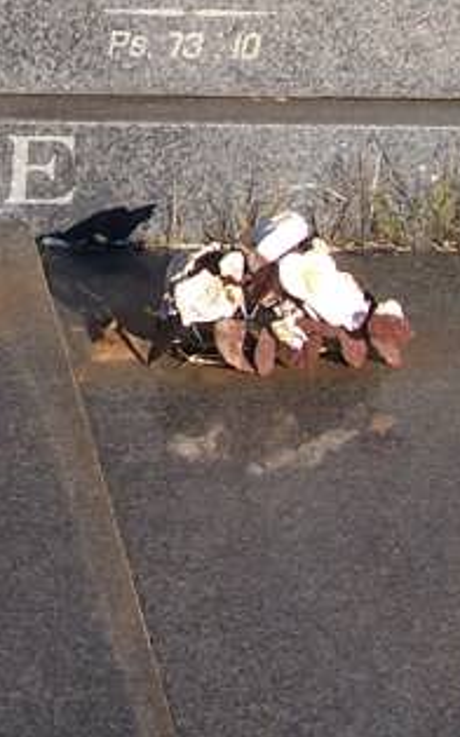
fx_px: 3092
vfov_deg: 13.3
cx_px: -59
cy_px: -77
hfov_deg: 8.4
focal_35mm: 154
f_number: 4
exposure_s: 1/500
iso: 80
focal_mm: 6.3
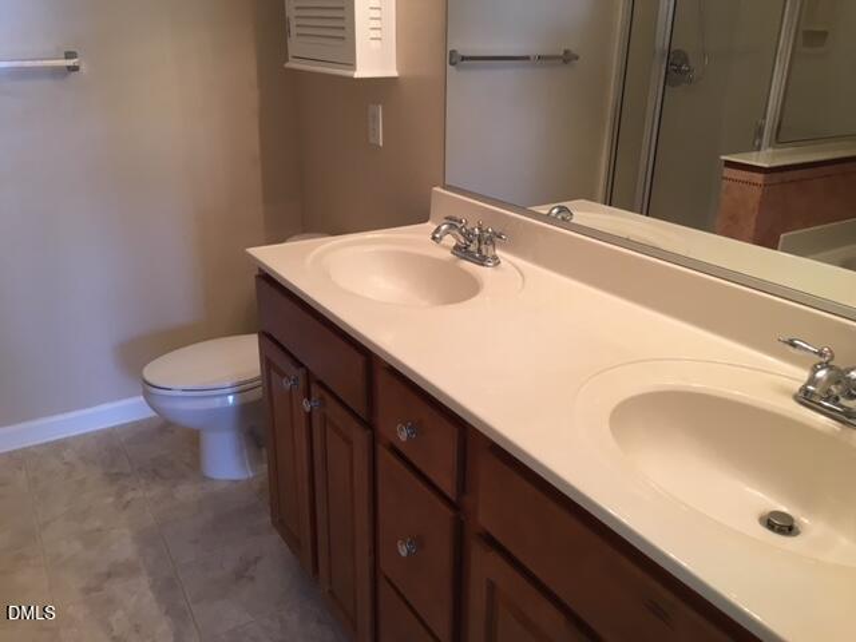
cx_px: 428
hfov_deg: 61.7
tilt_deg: -20.5
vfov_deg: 48.2
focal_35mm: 29
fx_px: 717
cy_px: 321
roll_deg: -0.2
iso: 64
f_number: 2.2
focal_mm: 4.15
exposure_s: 1/33
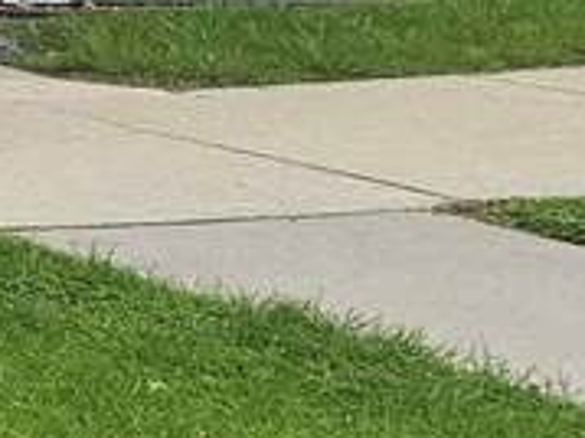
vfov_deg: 14.1
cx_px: -1477
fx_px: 1571
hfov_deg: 9.5
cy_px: -353
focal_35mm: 93
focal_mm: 2.2
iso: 50
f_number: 2.2
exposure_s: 1/399
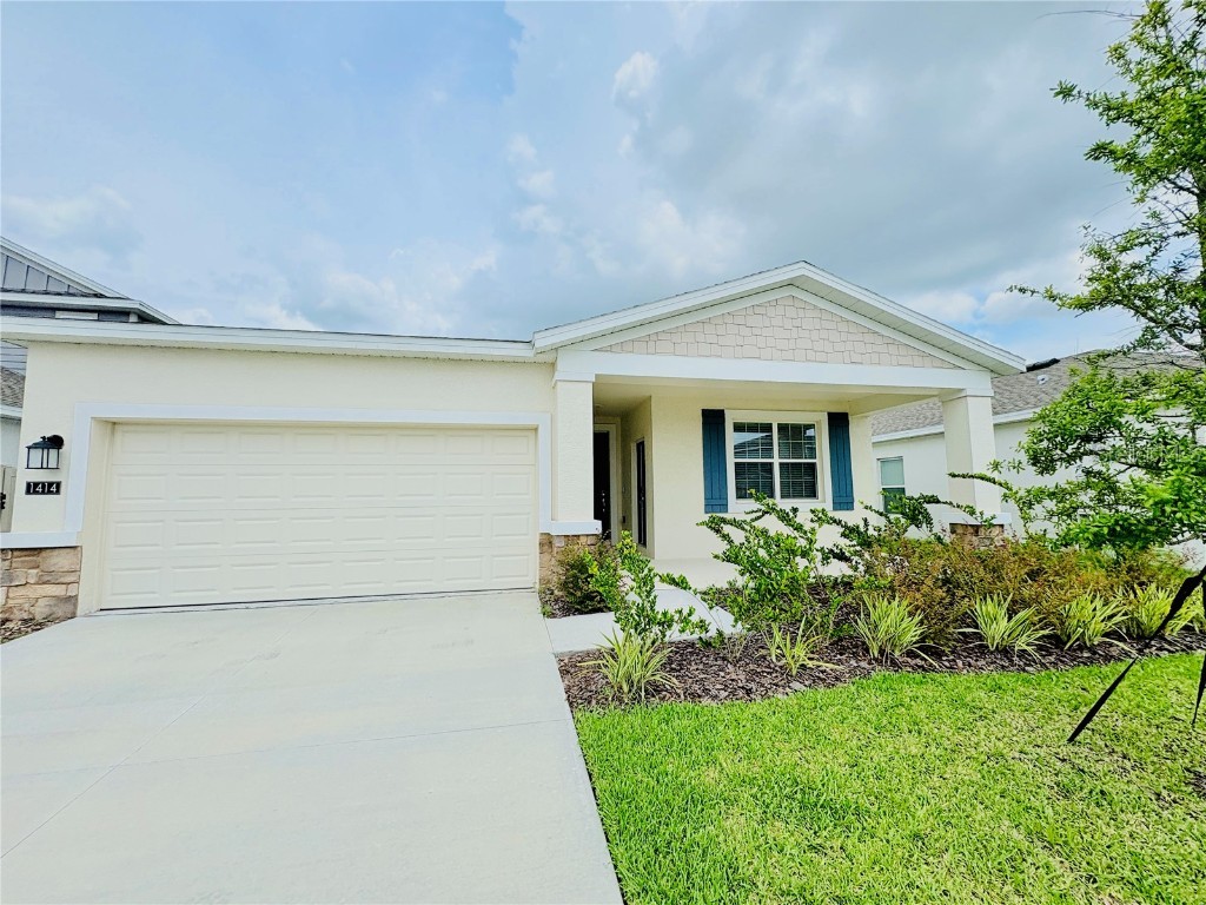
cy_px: 452
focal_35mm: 14
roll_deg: +0.9
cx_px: 603
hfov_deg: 102.1
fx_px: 488
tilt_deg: +0.7
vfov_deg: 85.7
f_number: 2.2
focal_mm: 2.22
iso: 50
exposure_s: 1/3247
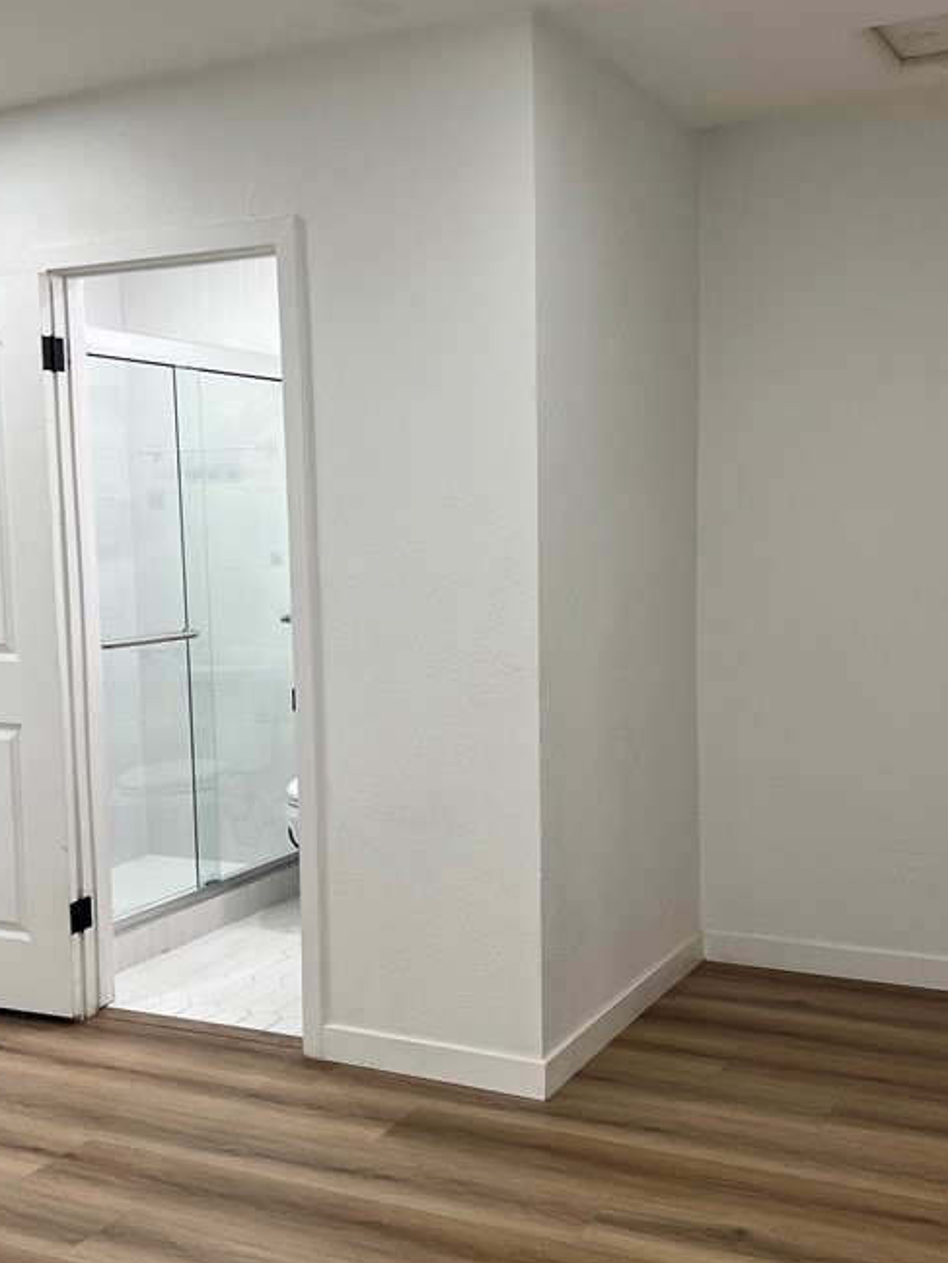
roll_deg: +1.8
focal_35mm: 41
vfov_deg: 45.7
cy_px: 681
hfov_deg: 35.1
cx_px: 442
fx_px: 1497
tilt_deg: -7.1
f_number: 1.5
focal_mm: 5.7
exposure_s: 1/120
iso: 125
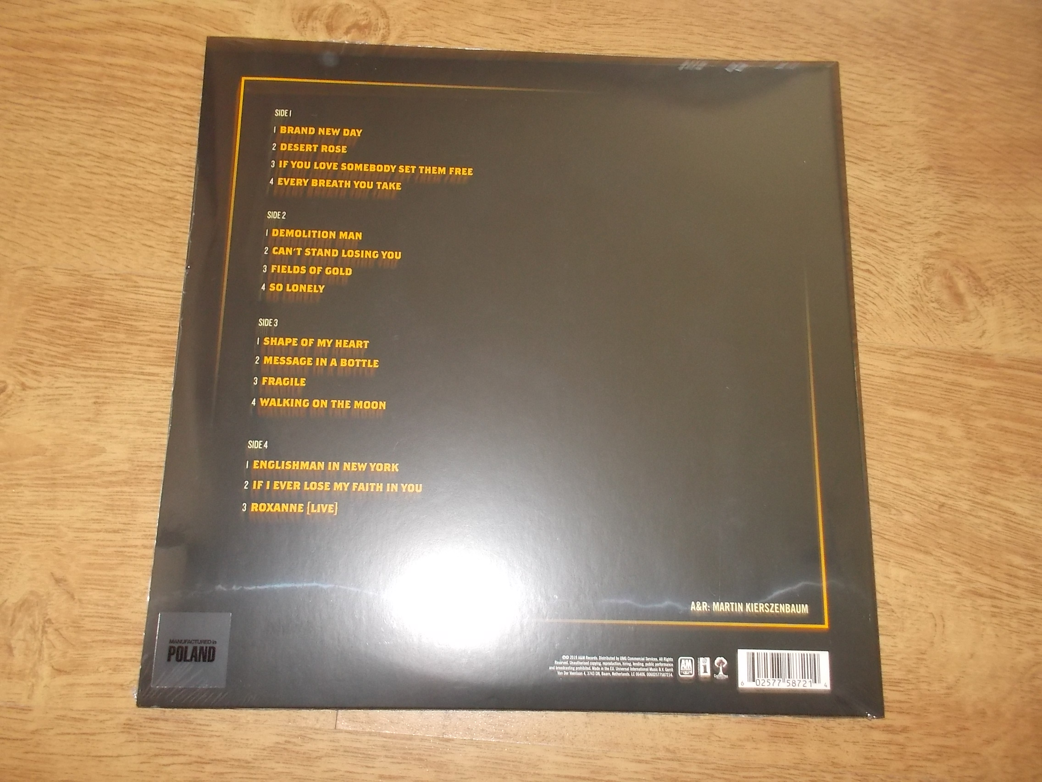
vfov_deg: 48.2
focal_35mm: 29
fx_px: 873
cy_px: 391
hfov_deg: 61.7
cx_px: 521
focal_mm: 4.1
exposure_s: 1/30
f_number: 3.3
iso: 200
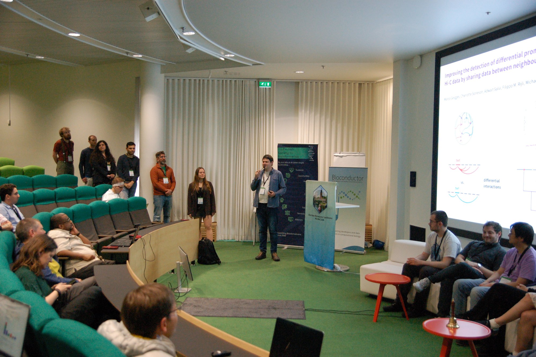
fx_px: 536
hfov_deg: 53.2
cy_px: 178
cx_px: 268
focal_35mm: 36
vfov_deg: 36.8
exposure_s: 1/125
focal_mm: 24
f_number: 3.5
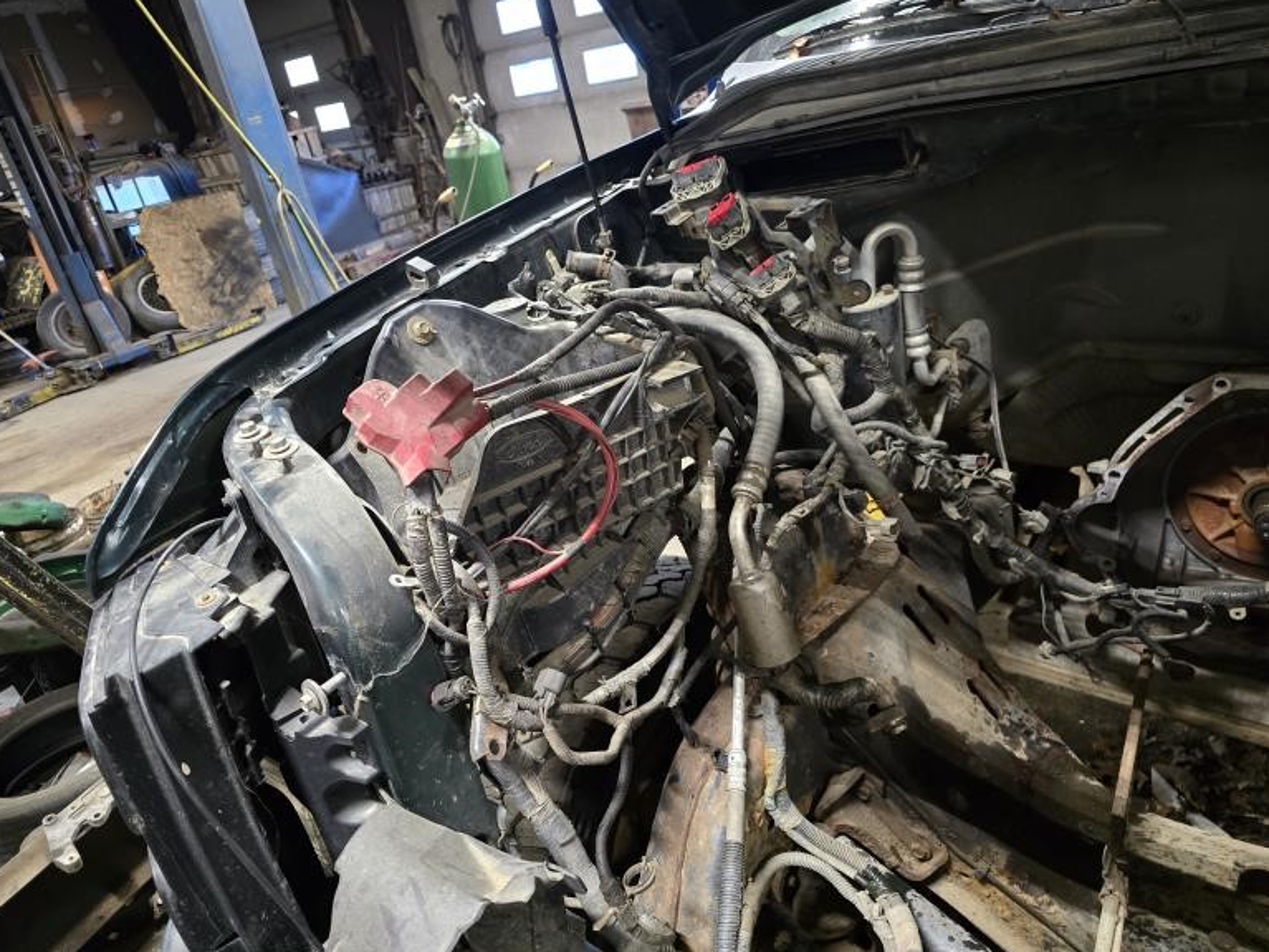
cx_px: 629
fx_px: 880
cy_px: 460
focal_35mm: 24
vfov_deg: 56.8
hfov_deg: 71.6
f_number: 1.7
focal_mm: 6.3
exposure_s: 1/60
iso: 1000
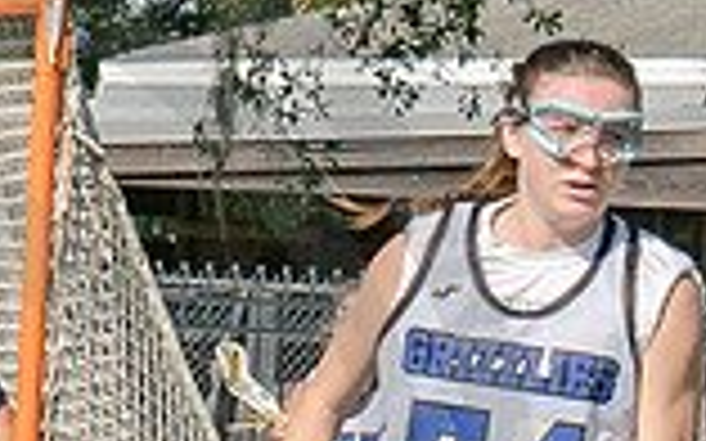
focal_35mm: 807
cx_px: -329
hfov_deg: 2.6
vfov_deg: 1.6
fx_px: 15522
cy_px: 517
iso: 250
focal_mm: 70
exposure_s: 1/1250
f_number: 5.6
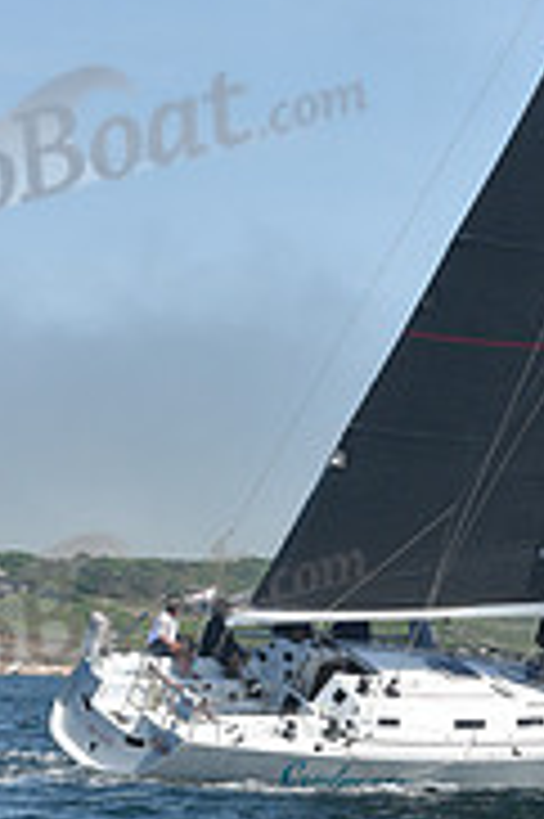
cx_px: 600
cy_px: 333
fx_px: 5064
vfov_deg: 9.2
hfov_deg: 6.1
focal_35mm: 223
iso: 320
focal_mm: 70
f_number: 7.1
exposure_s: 1/1600
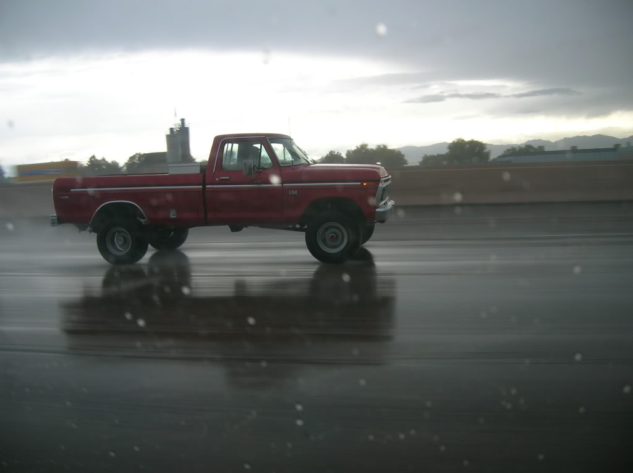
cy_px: 236
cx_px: 316
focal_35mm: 34
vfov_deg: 41.7
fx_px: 621
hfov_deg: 54.0
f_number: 2.9
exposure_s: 1/37.5
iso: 50
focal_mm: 5.7
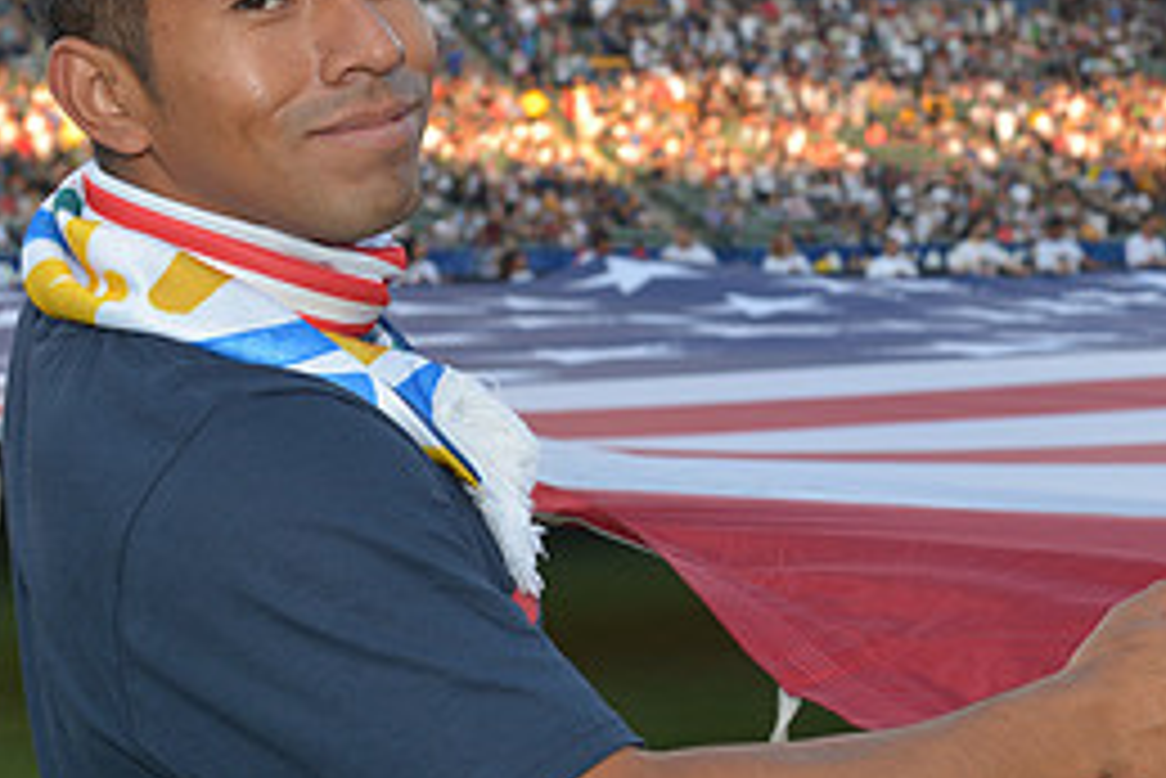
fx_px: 2754
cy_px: 268
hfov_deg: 23.8
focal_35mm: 85
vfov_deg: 16.1
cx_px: 797
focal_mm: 38
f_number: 6.3
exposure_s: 1/160
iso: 200
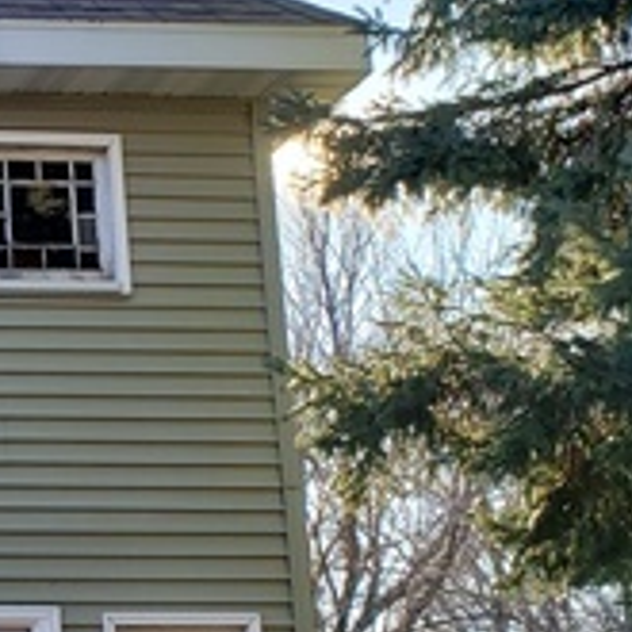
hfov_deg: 16.2
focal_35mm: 93
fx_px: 1921
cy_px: 463
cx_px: -450
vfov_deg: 18.6
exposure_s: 1/452
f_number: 2.4
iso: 50
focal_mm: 4.3
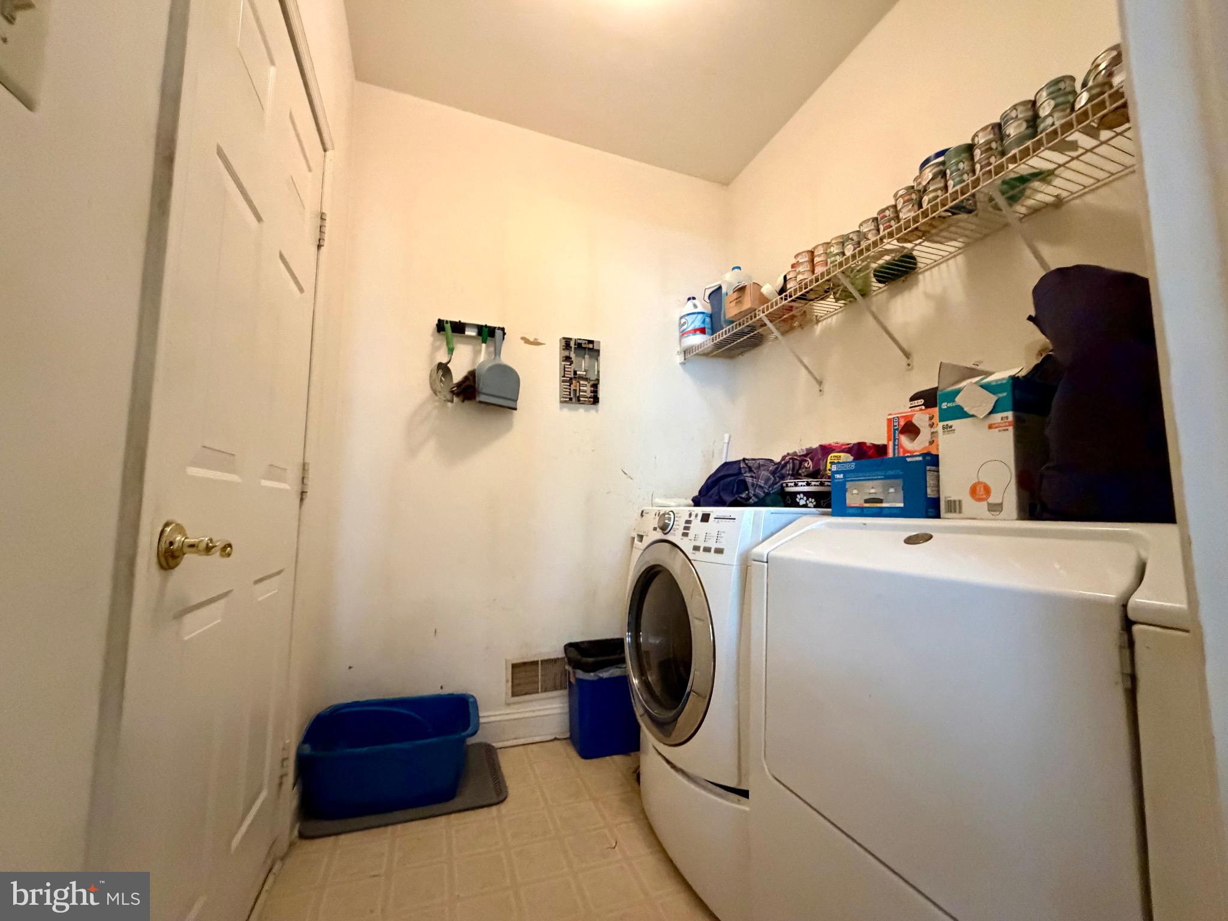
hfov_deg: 102.1
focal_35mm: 14
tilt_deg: +6.7
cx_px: 614
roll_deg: +0.9
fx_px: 497
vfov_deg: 85.7
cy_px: 460
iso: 1000
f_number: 2.2
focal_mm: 2.22
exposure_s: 1/60
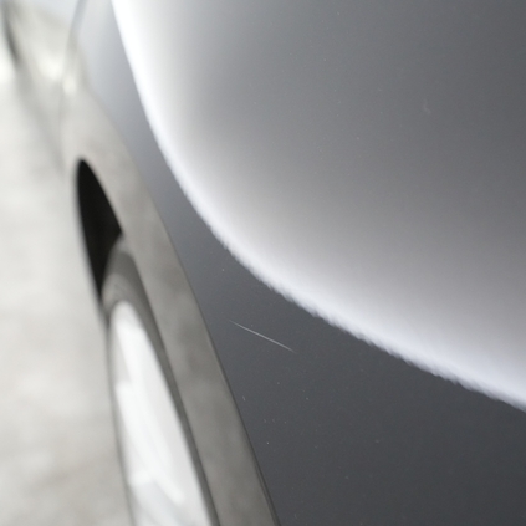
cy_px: 262
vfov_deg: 46.0
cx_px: 279
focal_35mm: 36
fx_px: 619
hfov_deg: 46.0
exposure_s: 1/100
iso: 6400
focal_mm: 28
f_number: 4.5
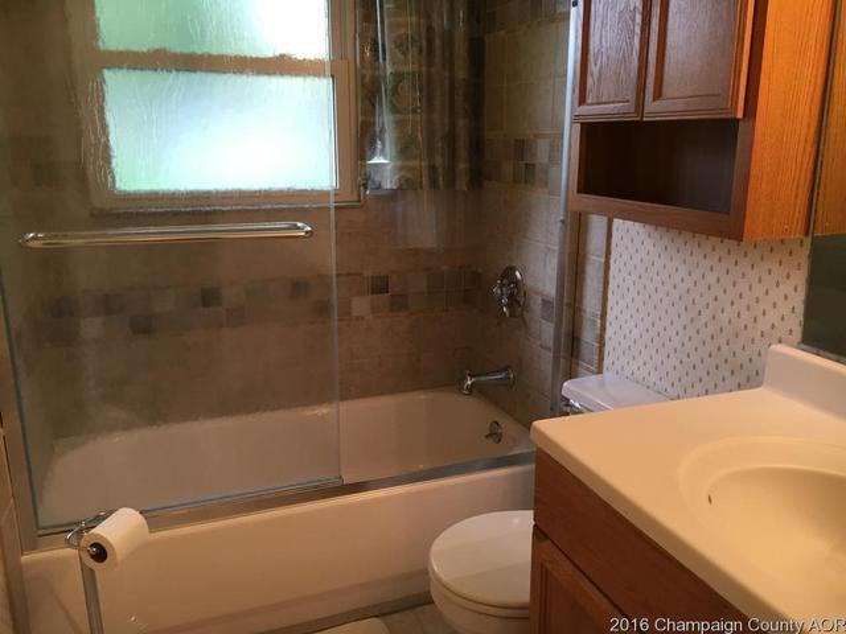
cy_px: 317
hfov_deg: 61.7
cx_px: 423
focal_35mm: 29
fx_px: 709
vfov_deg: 48.2
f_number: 2.2
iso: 40
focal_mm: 4.15
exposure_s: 1/30
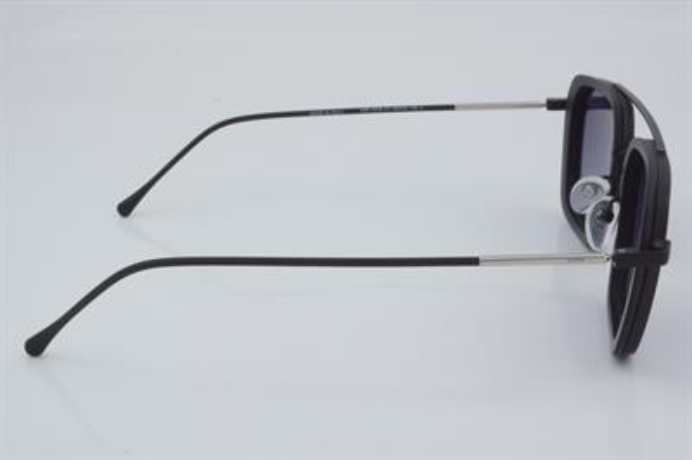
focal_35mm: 75
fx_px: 1440
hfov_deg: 27.0
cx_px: 346
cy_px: 230
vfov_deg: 18.2
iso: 100
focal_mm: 50
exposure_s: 1/3
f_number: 32
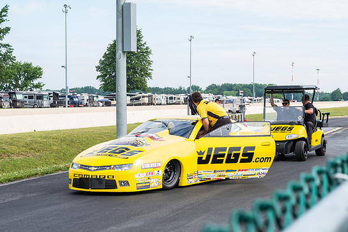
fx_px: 773
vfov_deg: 17.1
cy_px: 119
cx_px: 180
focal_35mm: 80
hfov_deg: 25.4
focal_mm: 50
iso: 400
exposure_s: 1/125
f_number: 9
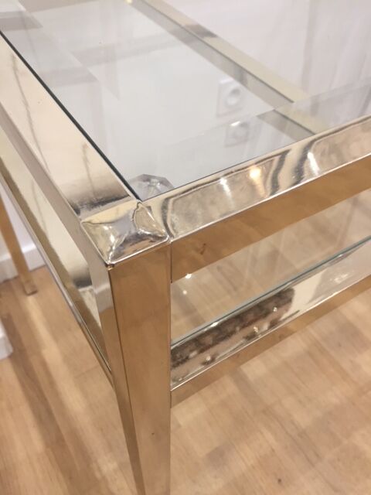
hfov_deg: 48.2
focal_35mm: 29
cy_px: 248
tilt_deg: -47.6
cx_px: 186
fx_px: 414
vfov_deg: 61.7
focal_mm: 4.15
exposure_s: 1/33
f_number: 2.2
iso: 125
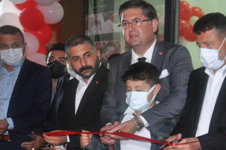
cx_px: 247
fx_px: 502
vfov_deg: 16.8
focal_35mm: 80
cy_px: 132
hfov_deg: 23.8
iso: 1000
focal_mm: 22
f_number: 4.5
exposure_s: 1/60
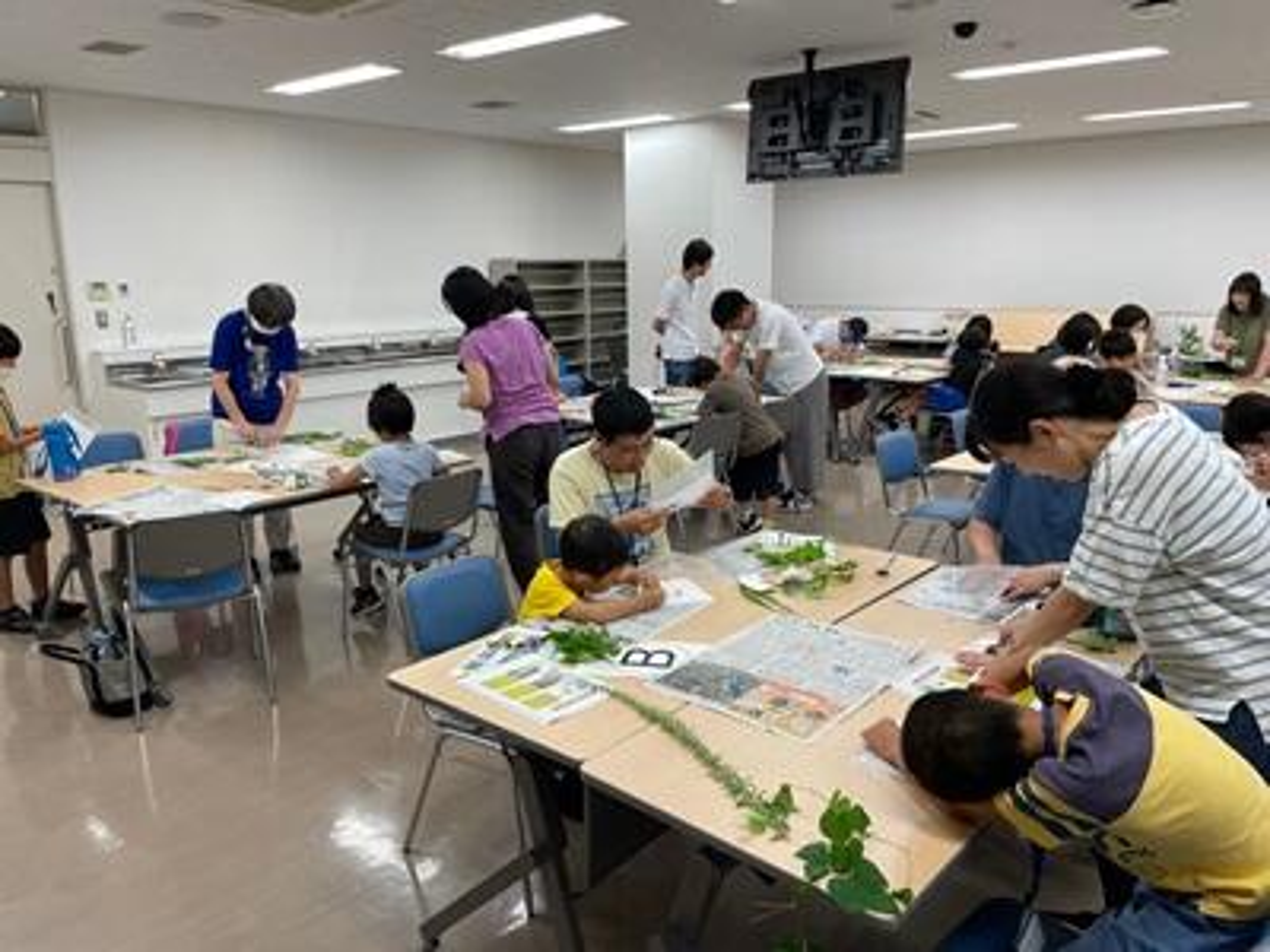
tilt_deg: -11.4
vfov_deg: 53.1
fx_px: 954
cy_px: 476
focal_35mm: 26
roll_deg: +0.5
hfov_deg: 67.3
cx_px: 635
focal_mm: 4.2
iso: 64
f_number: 1.6
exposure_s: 1/120
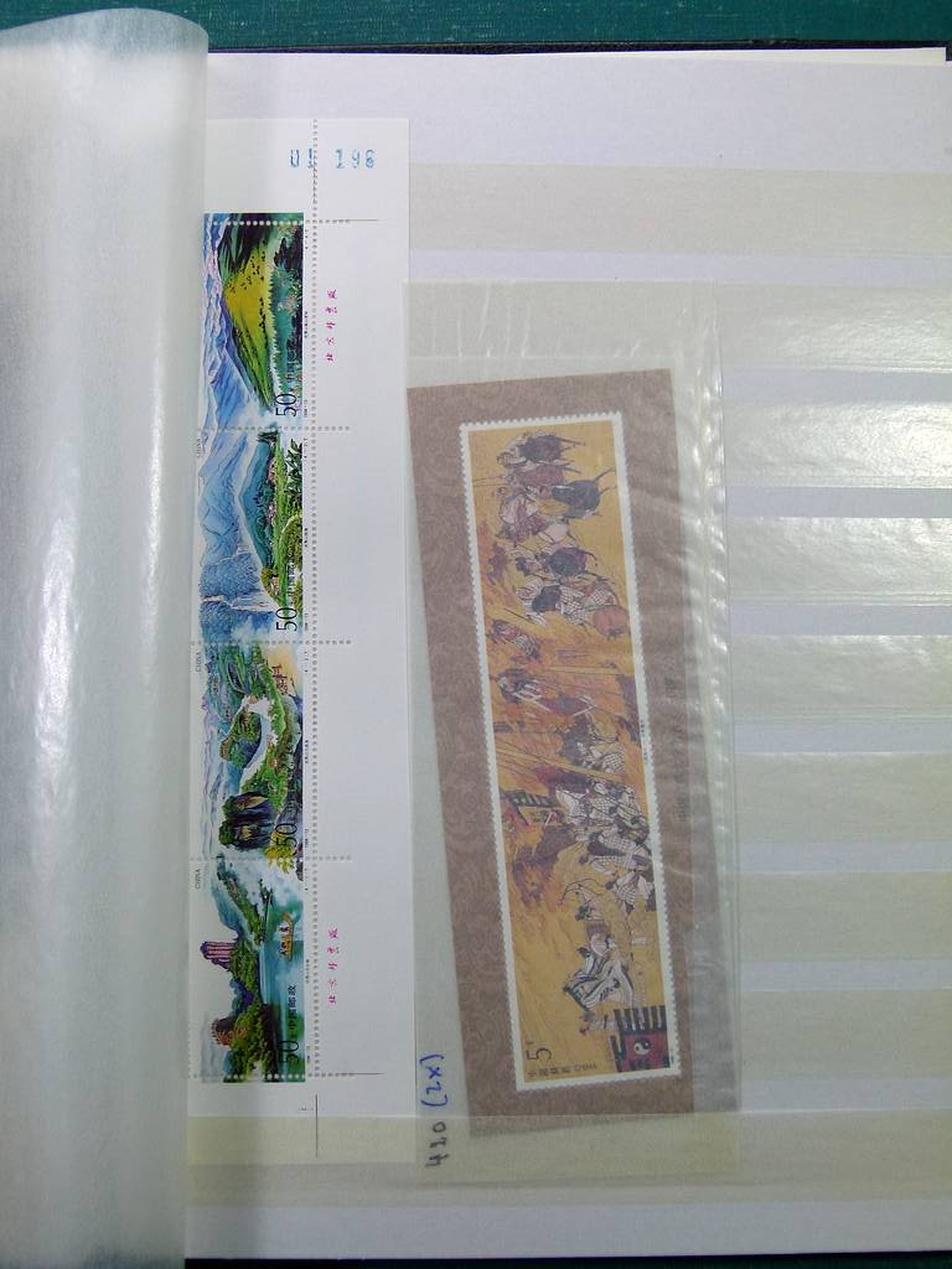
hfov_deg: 39.7
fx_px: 1320
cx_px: 476
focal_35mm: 36
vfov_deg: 51.4
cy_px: 634
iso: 100
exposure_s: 1/125
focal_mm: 6.5
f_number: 4
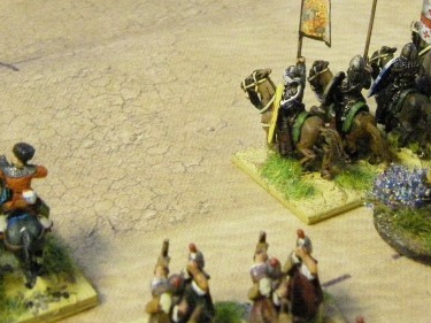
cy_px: -5
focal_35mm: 81
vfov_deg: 17.7
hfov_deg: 24.1
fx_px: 1008
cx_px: 194
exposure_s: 1/20
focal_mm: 6.3
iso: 800
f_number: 3.5
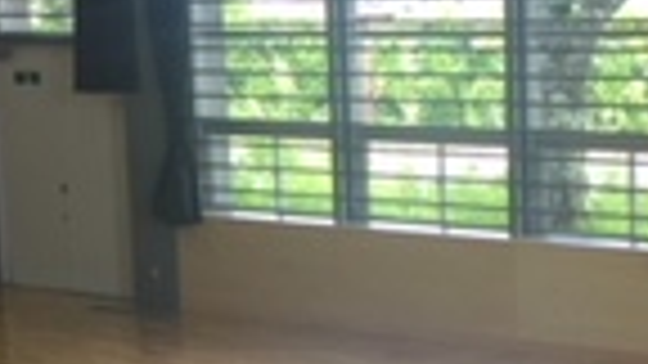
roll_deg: +2.6
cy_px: 467
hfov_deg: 15.2
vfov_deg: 8.5
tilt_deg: -14.0
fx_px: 2406
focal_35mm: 140
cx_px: 50
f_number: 2.2
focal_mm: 4.15
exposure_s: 1/120
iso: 40
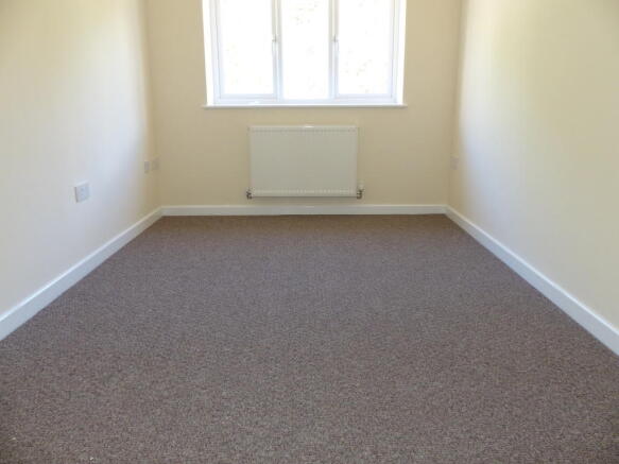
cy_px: 232
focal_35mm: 25
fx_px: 447
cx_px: 310
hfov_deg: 69.4
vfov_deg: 54.9
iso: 250
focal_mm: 4.5
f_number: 2.8
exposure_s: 1/60
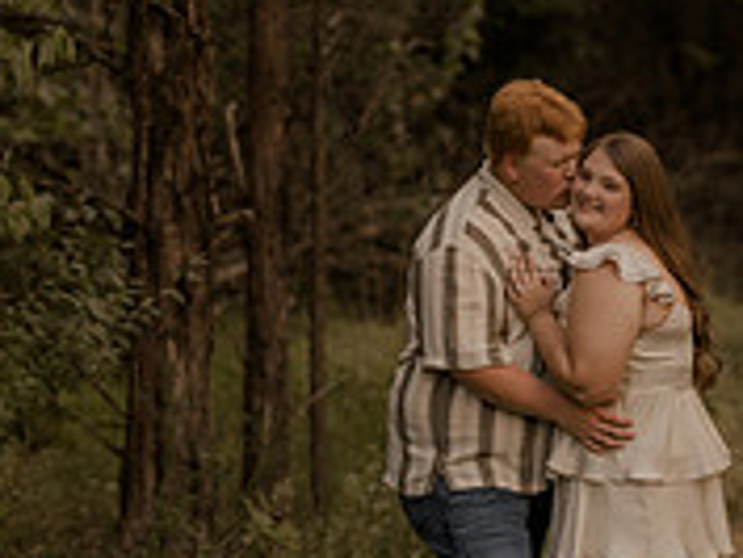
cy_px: 348
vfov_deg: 7.1
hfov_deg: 9.5
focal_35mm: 208
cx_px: 537
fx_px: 4468
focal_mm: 85
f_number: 2
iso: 100
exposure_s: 1/125
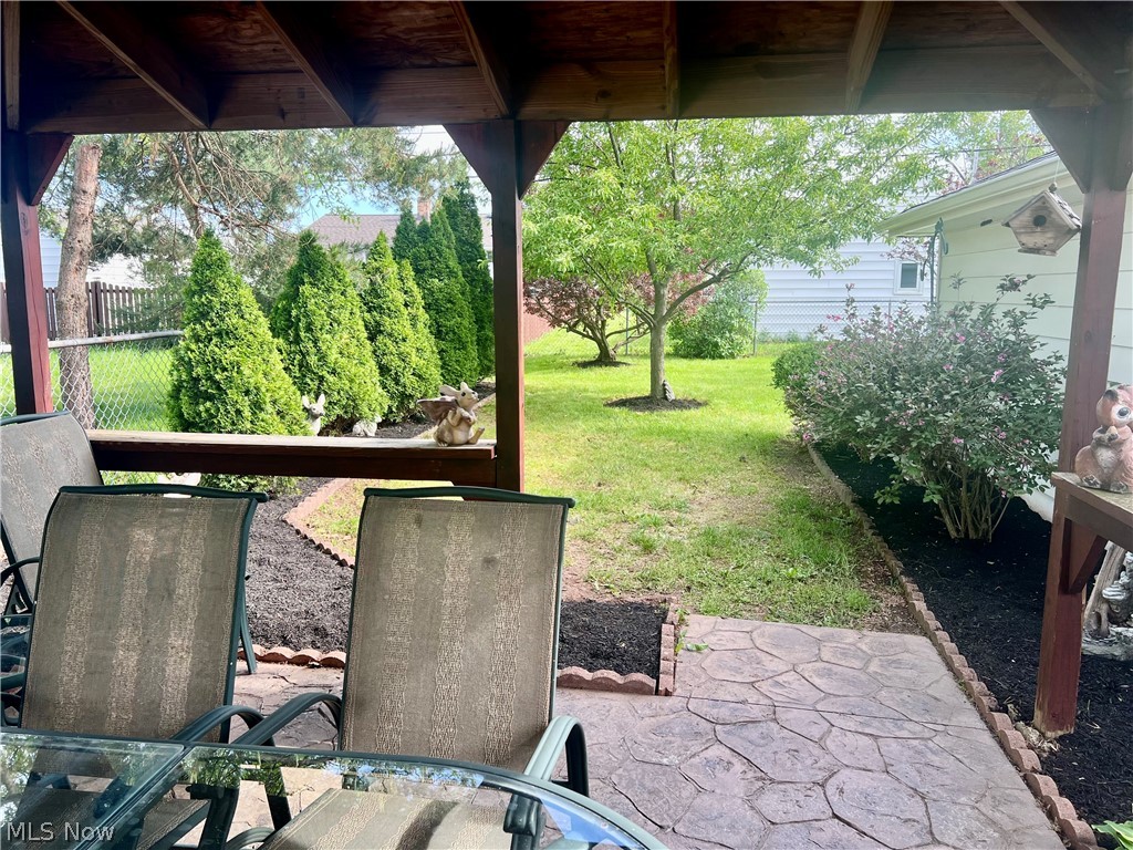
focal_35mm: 26
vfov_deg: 53.1
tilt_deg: -8.0
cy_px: 425
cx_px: 566
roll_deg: +0.2
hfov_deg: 67.3
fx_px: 851
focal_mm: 5.7
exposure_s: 1/355
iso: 50
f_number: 1.5
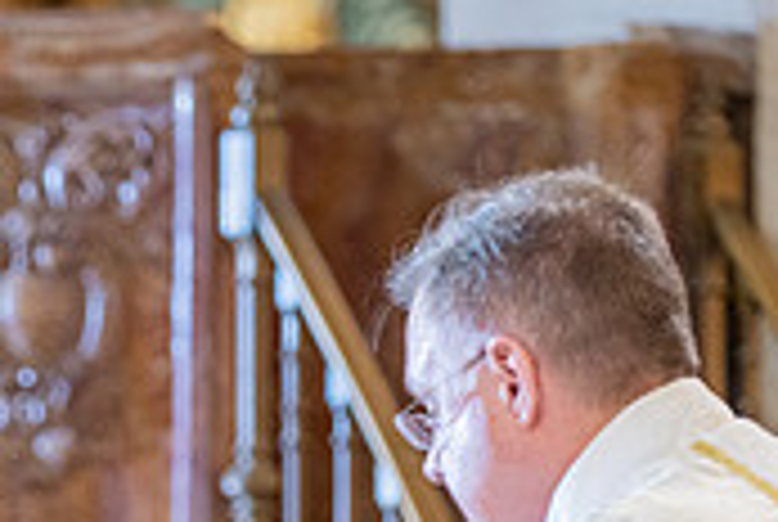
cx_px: -63
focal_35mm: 452
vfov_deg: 3.0
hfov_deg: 4.5
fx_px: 9785
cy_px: 862
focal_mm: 135
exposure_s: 1/100
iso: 1000
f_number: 2.8
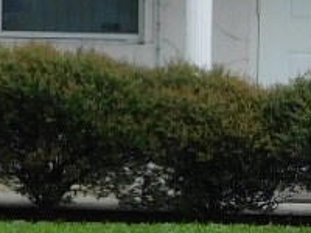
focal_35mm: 288
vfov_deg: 5.1
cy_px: 272
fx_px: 2587
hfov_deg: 6.8
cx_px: 429
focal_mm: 6.3
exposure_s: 1/640
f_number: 3.5
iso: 125
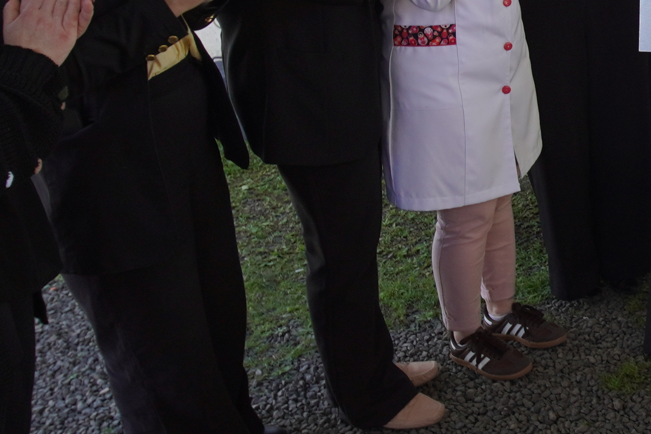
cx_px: 805
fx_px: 976
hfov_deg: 30.5
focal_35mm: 54
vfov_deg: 24.6
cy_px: 84
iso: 160
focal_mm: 9
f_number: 4
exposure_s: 1/160
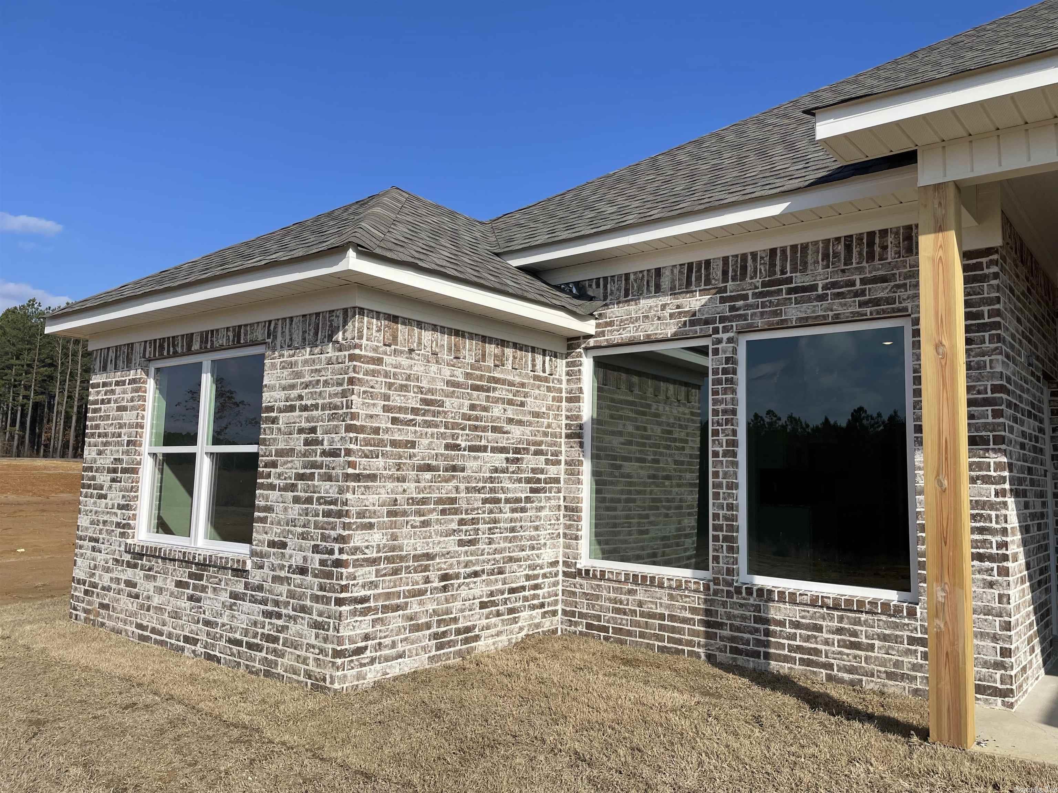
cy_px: 396
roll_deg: -0.6
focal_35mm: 26
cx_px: 529
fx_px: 795
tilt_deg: +6.6
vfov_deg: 53.1
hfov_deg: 67.3
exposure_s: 1/5556
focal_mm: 4.2
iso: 32
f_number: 1.6
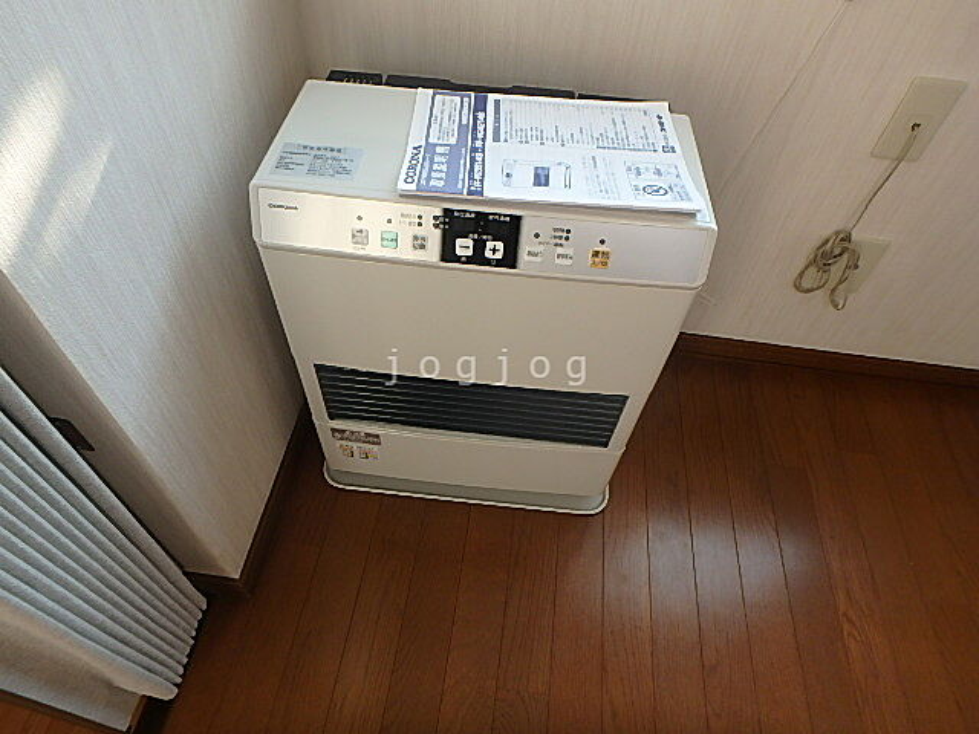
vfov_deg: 63.4
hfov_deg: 79.0
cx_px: 490
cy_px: 367
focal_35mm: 21
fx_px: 594
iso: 125
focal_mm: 3.7
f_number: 3.5
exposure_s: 1/100
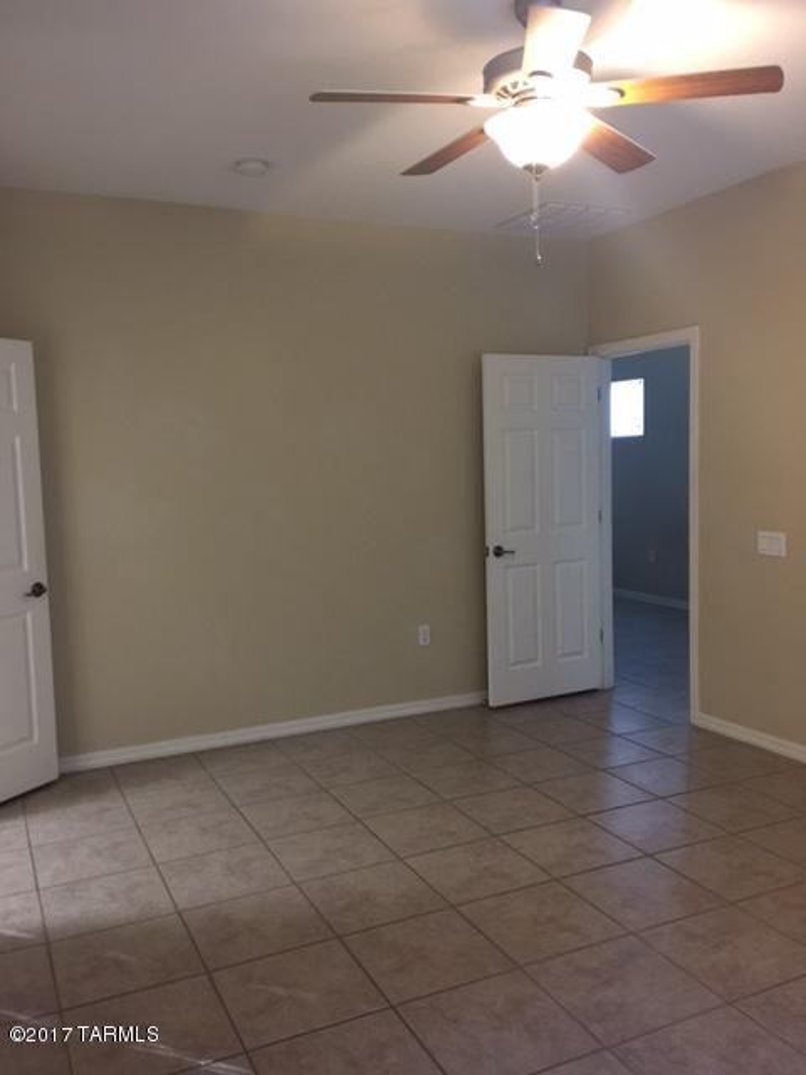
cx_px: 403
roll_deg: +1.8
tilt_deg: -4.0
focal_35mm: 29
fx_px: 900
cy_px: 538
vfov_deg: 61.7
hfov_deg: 48.2
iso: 125
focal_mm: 4.15
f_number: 2.2
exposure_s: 1/10
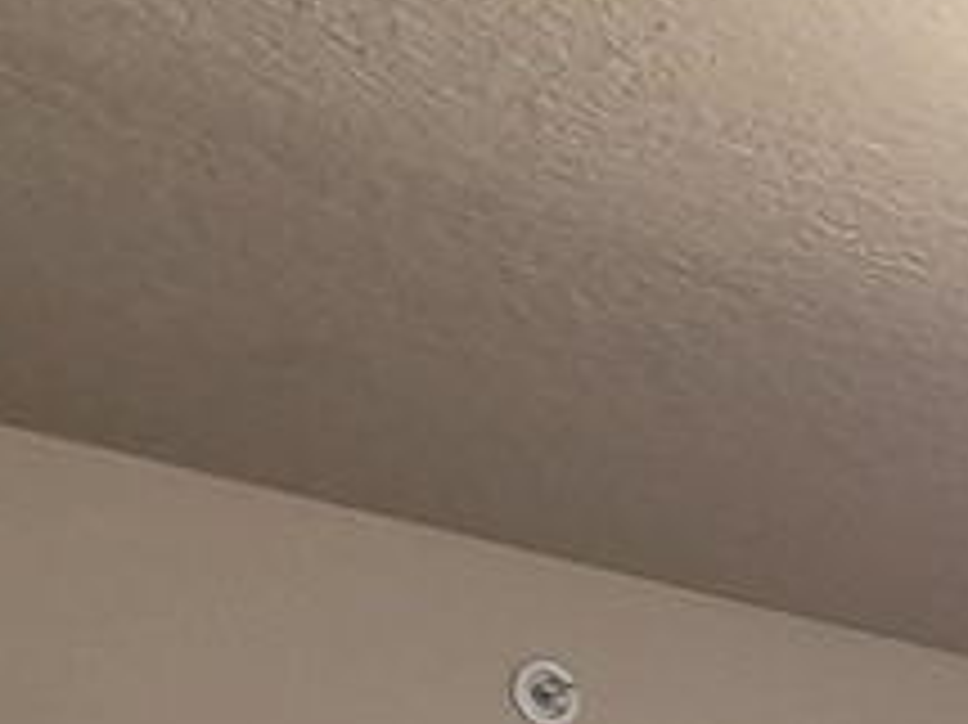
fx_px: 2432
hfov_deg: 17.6
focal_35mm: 87
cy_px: 1457
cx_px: 1796
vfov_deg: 14.2
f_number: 2.2
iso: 320
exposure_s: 1/60
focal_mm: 1.74
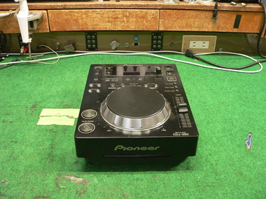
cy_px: 100
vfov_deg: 39.7
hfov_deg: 51.4
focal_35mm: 36
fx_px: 277
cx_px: 133
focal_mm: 6
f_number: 2.8
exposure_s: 1/8
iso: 200
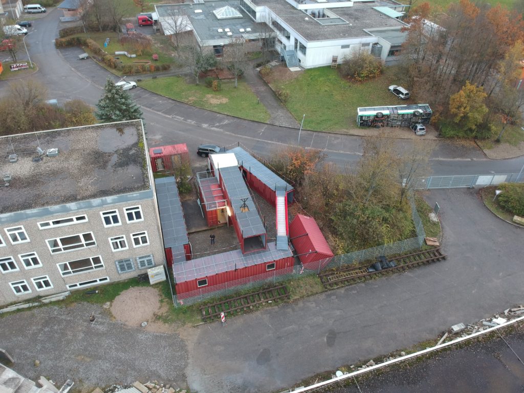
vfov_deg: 54.9
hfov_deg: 69.4
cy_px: 196
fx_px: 378
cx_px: 262
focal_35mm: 25
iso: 200
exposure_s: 1/15
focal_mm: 4.49
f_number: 2.6
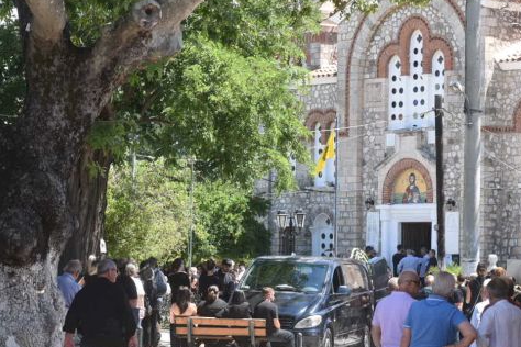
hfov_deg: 15.2
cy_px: 173
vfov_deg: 10.2
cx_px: 333
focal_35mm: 135
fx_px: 1954
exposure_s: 1/800
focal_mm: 80
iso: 800
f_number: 8
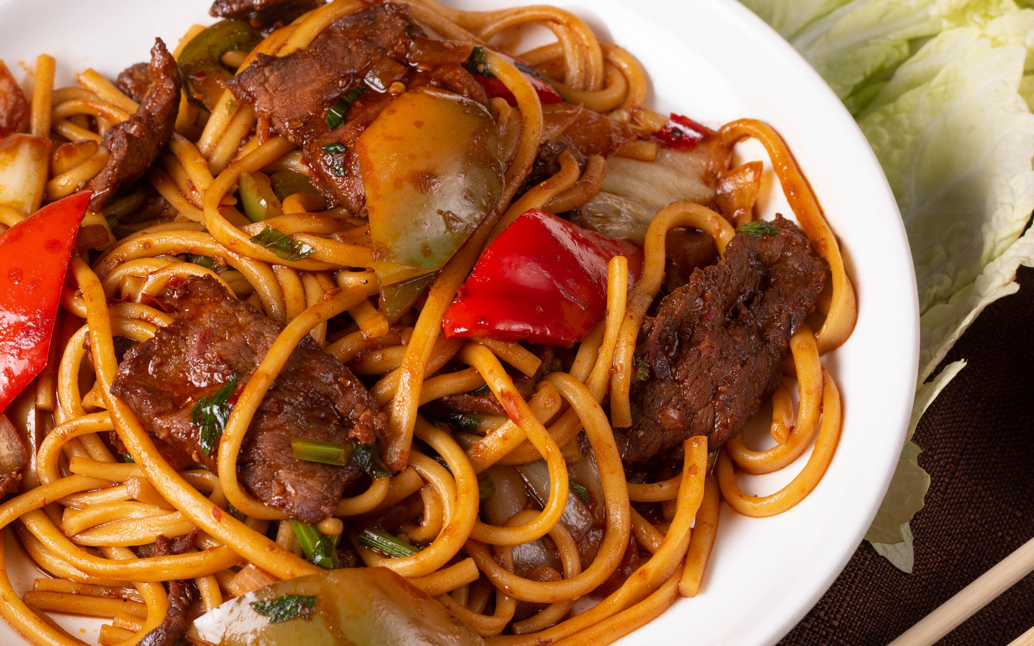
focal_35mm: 95
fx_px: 2677
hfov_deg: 21.8
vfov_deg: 13.8
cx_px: 337
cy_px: 347
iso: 160
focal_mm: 50
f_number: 8
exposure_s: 1/200
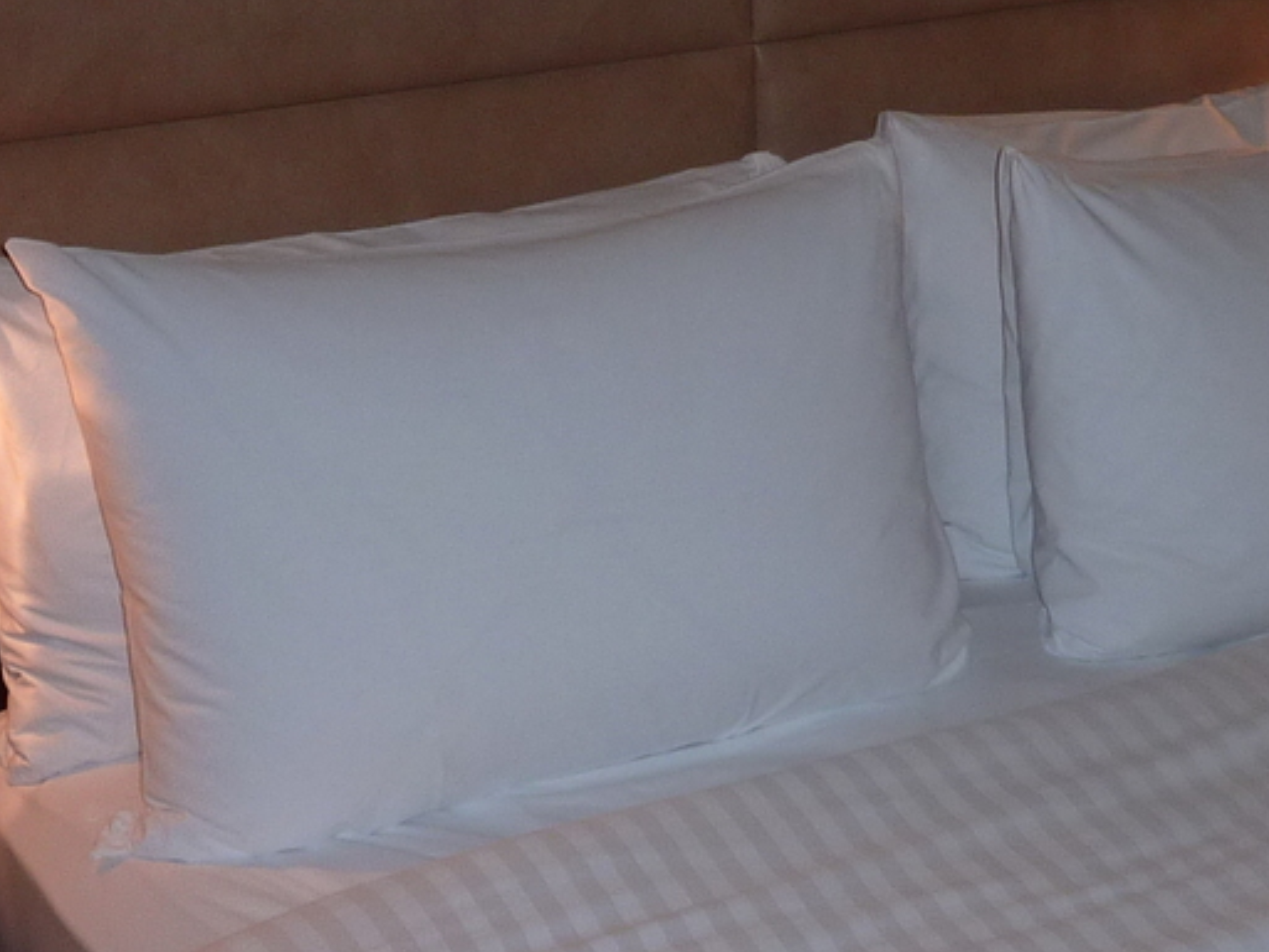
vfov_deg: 18.8
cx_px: 737
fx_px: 2860
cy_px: 307
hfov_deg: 25.0
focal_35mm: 78
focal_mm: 4.1
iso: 100
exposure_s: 1/30
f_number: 3.3
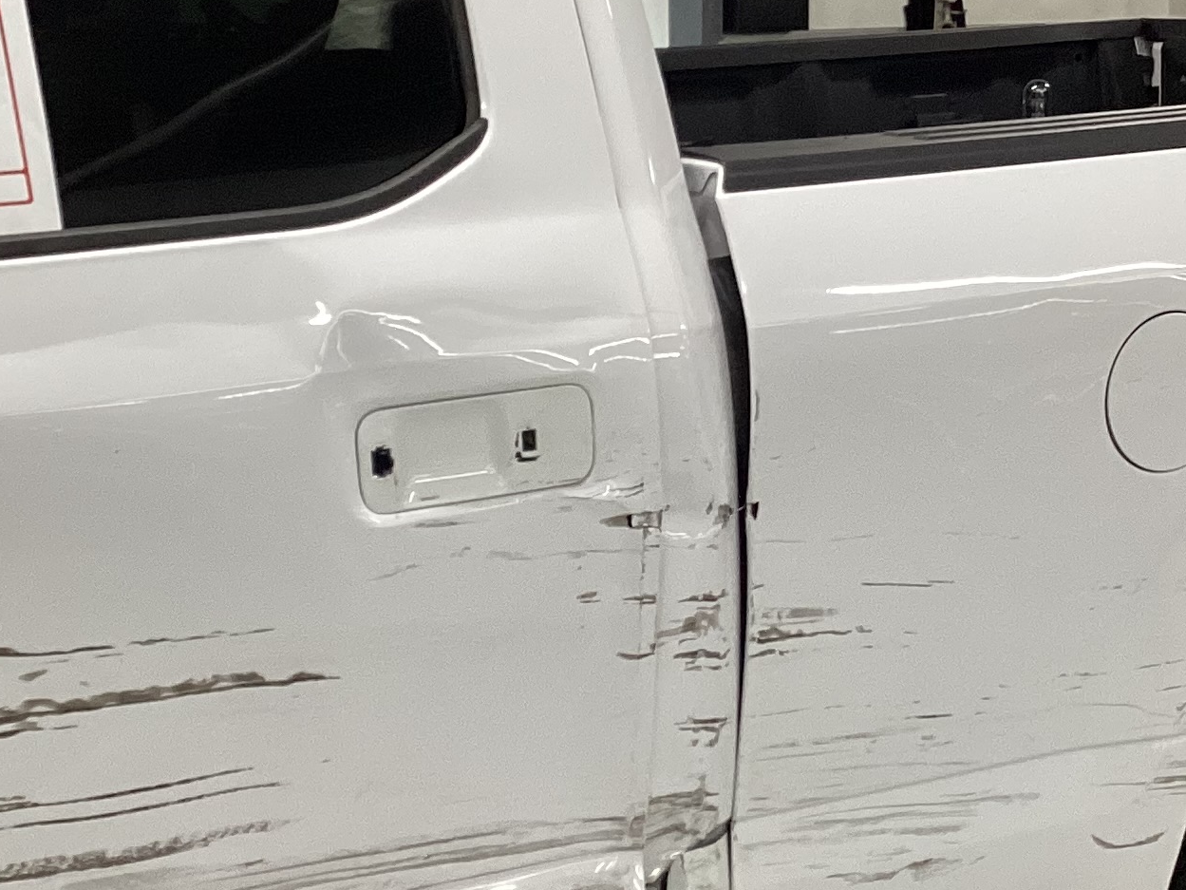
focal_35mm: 81
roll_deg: +1.1
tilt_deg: -12.6
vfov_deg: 18.2
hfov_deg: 24.1
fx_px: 2775
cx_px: 642
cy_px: 482
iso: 125
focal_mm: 3.3
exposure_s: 1/50
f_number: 2.4
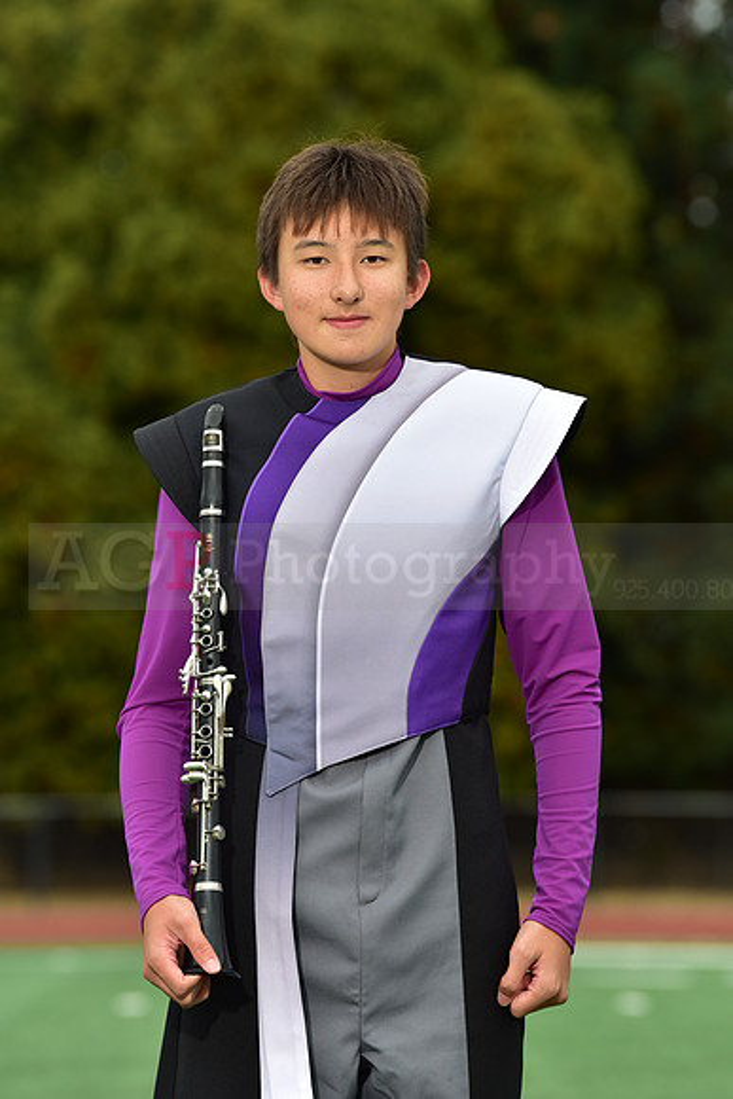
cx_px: 366
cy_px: 550
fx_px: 6104
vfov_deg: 10.3
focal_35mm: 200
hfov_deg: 6.9
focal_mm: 200
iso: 500
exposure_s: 1/250
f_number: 5.6
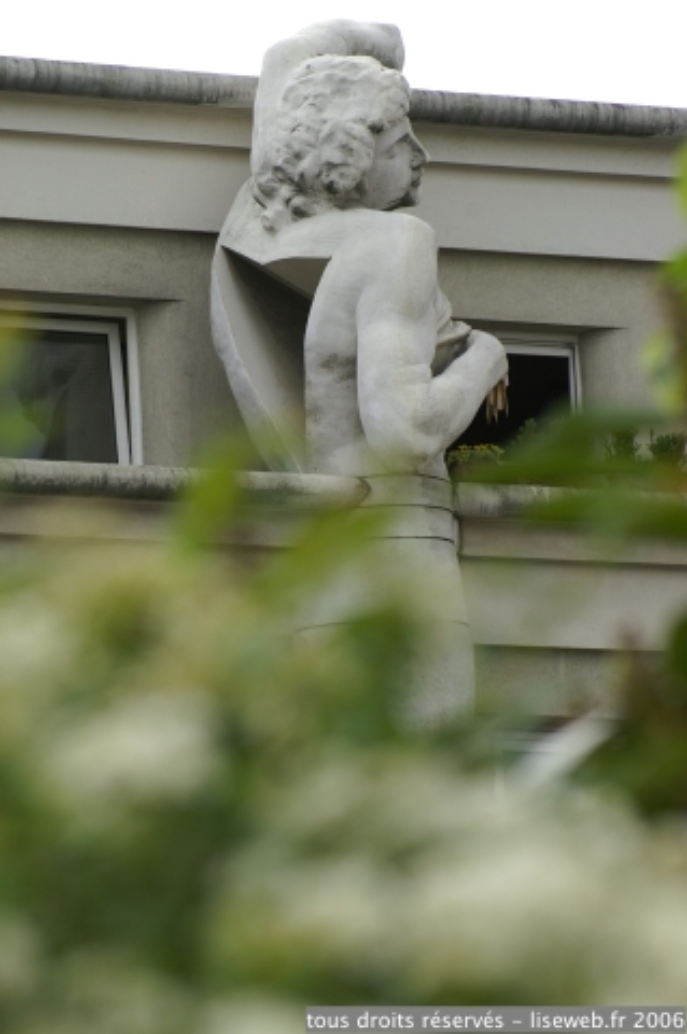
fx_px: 6454
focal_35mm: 225
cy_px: 517
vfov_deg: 9.2
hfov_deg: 6.1
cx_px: 344
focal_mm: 150
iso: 100
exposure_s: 1/125
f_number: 9
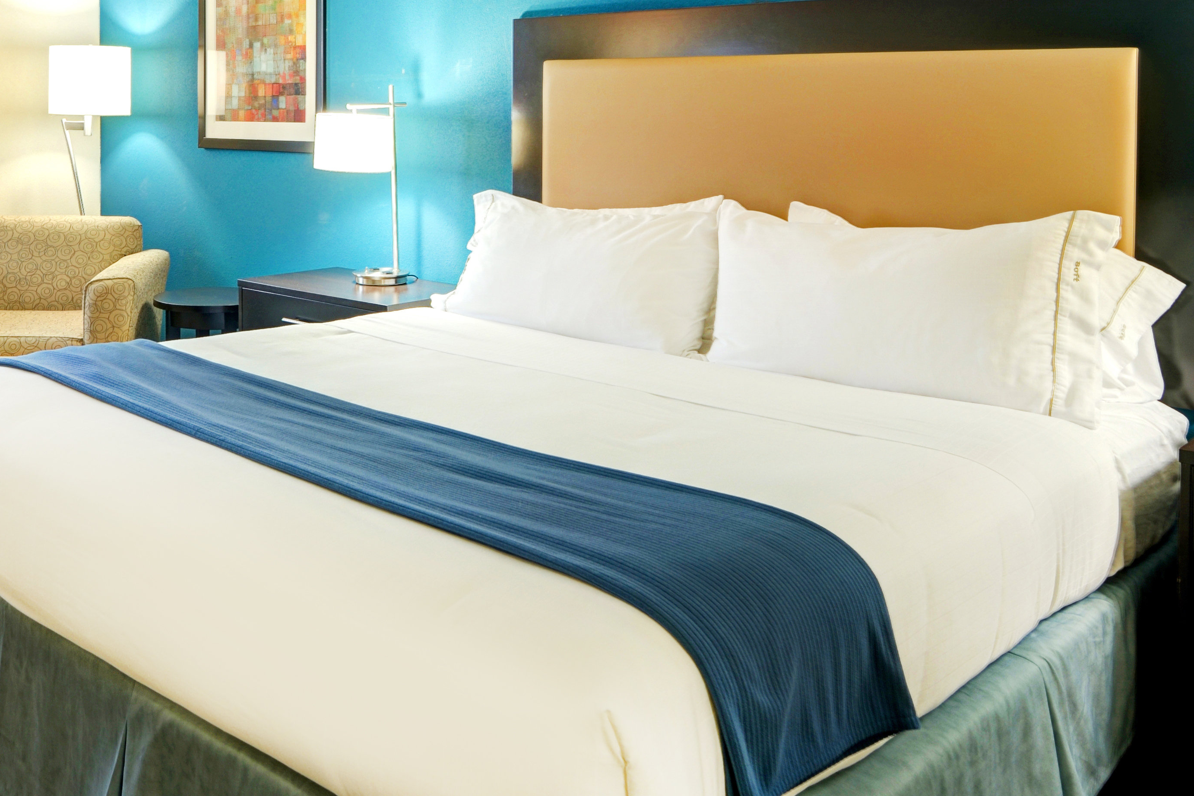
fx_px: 1227
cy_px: 123
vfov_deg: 34.5
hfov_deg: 51.3
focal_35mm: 37
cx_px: 447
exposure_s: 1/6
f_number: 8
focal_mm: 17
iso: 125
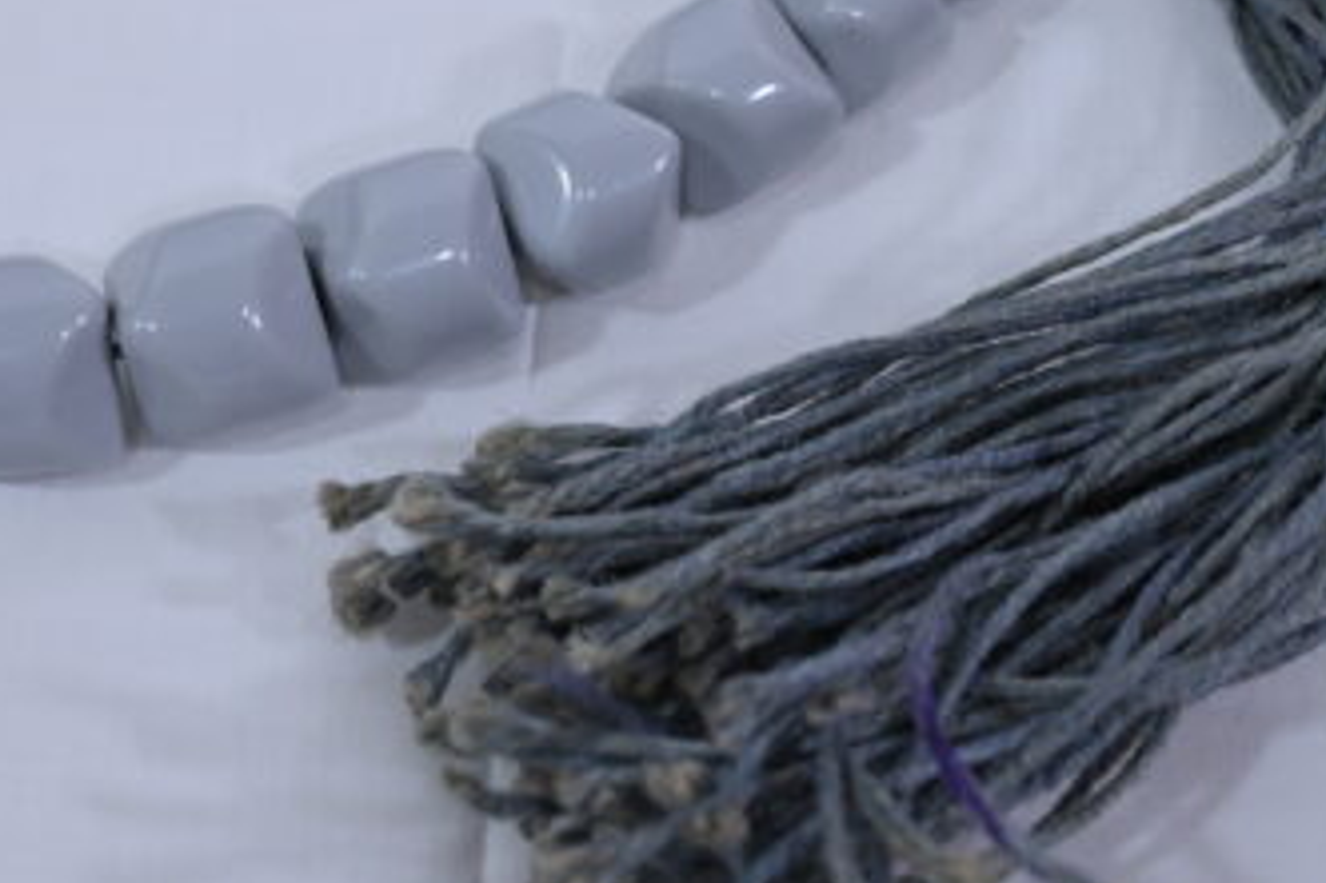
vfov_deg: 20.6
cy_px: 138
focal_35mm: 65
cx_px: 791
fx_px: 2393
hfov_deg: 30.9
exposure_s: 1/125
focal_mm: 36
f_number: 6.3
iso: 400
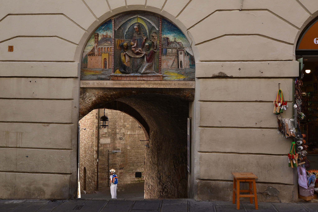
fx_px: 265
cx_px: 159
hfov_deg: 61.9
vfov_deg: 43.6
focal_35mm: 30
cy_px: 106
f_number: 10
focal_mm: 20
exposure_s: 1/200
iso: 400
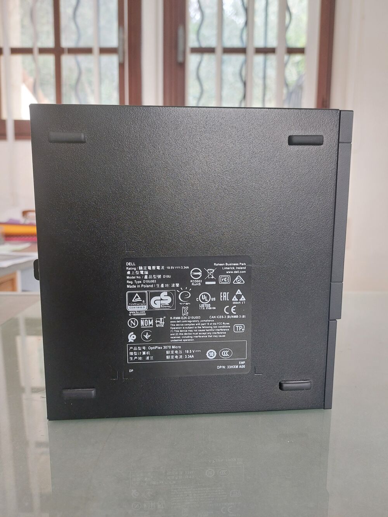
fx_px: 374
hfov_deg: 54.9
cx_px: 194
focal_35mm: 25
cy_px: 258
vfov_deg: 69.4
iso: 200
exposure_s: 1/50
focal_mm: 5.23
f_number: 1.8
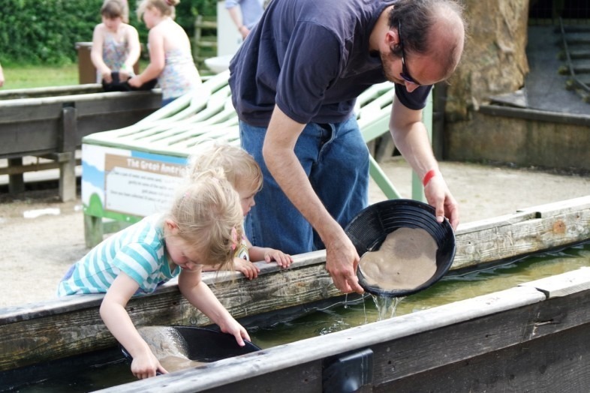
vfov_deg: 17.7
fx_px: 1262
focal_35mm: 77
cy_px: 196
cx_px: 295
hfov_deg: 26.3
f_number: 4
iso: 100
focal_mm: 50
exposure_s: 1/200
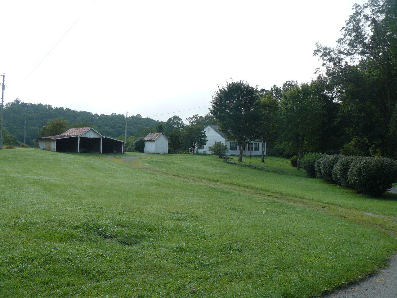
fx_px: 413
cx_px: 198
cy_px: 149
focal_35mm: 36
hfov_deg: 51.4
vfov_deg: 39.7
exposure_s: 1/640
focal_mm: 6
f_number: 2.8
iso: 100
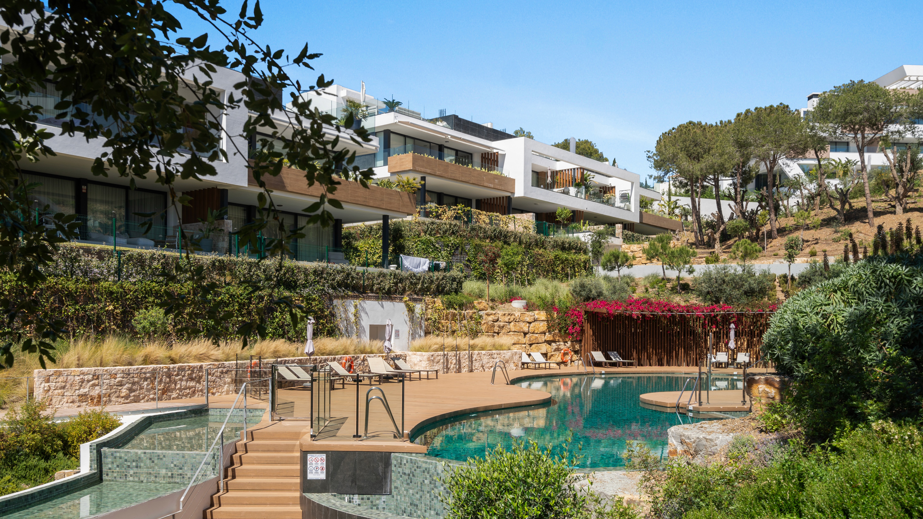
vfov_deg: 37.7
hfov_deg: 62.6
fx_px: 759
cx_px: 461
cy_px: 237
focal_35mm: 31
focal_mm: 29
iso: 100
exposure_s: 1/160
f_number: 10
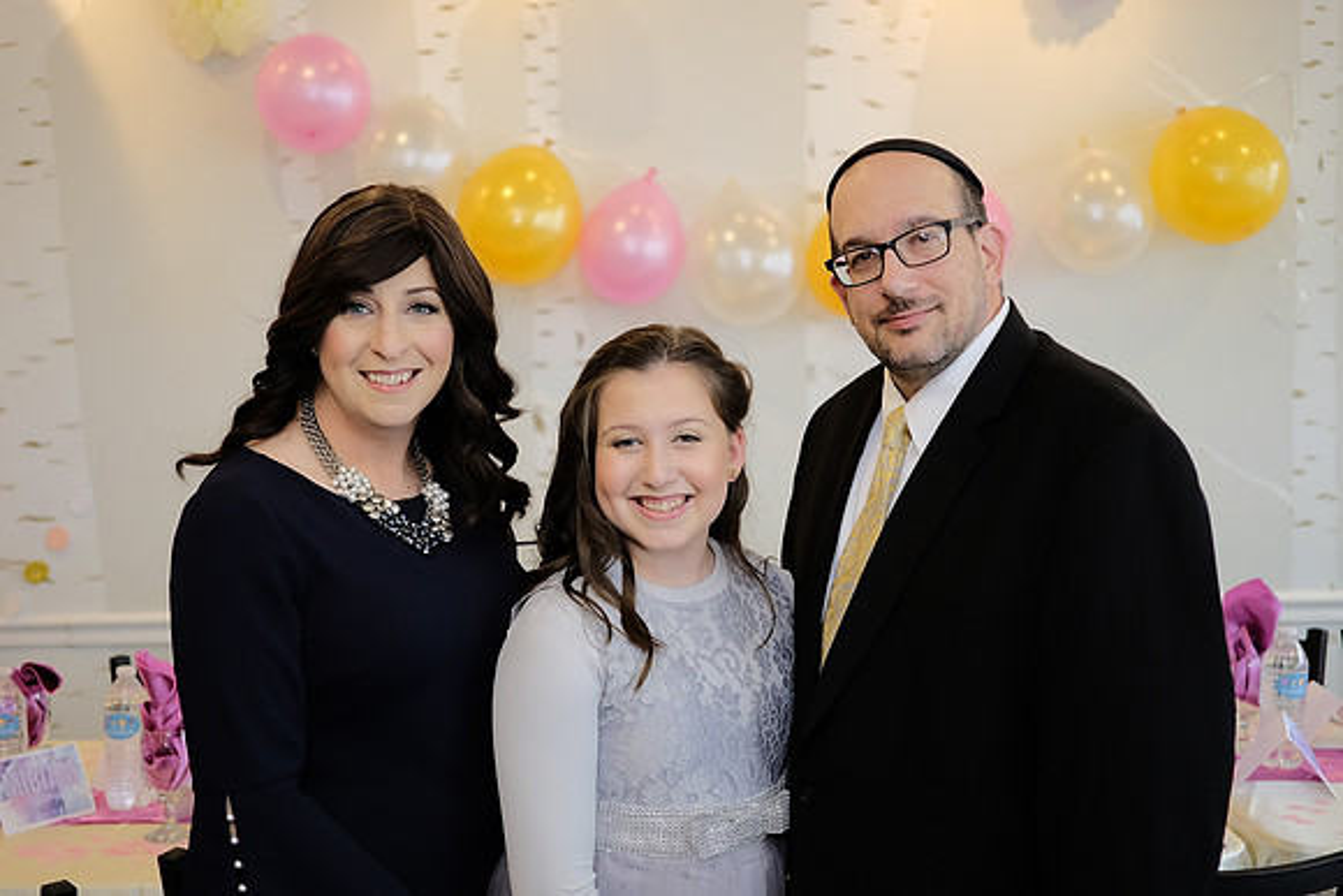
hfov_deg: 41.1
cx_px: 672
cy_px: 448
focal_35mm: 48
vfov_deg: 28.1
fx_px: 1791
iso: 640
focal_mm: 32
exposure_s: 1/180
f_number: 1.8
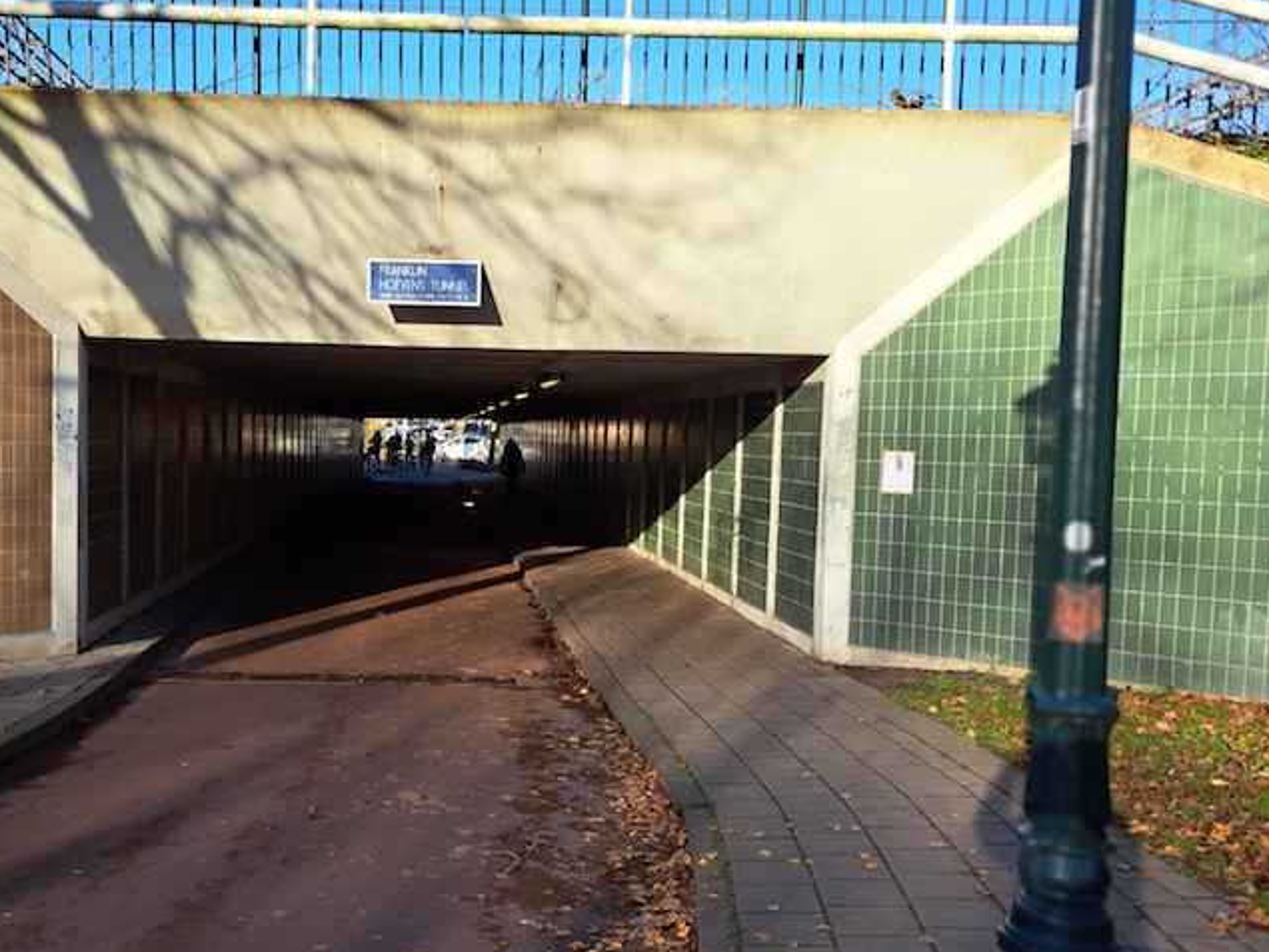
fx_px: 1246
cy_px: 497
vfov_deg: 41.8
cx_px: 434
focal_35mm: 34
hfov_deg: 53.0
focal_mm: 5.23
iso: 50
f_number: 1.8
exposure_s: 1/788
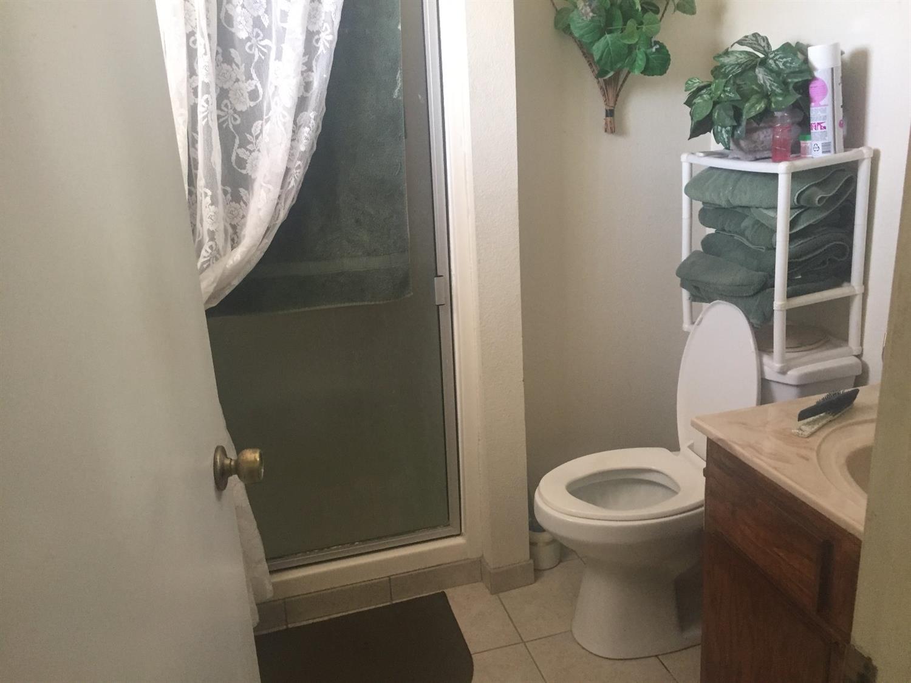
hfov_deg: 61.7
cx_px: 456
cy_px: 342
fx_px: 763
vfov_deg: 48.2
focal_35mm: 29
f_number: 2.2
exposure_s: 1/30
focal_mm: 4.15
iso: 200
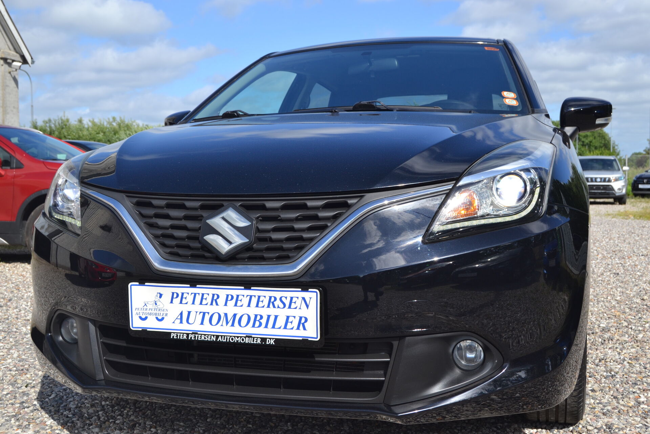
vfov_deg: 34.2
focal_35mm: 39
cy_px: 217
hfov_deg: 49.6
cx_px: 325
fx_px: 704
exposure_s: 1/320
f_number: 8
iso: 100
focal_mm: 26
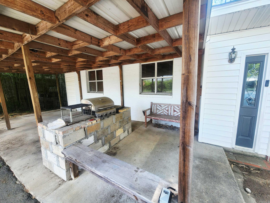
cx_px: 135
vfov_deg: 89.9
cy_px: 102
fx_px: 101
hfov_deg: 106.2
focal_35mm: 13
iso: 64
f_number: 2.2
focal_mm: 2.2
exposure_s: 1/120
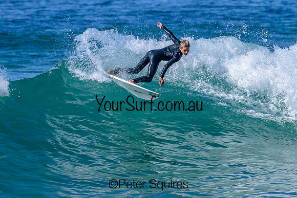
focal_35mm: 670
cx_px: 179
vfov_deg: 2.1
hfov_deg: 3.1
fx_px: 5530
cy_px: 77
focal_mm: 550
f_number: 11
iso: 560
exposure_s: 1/2000
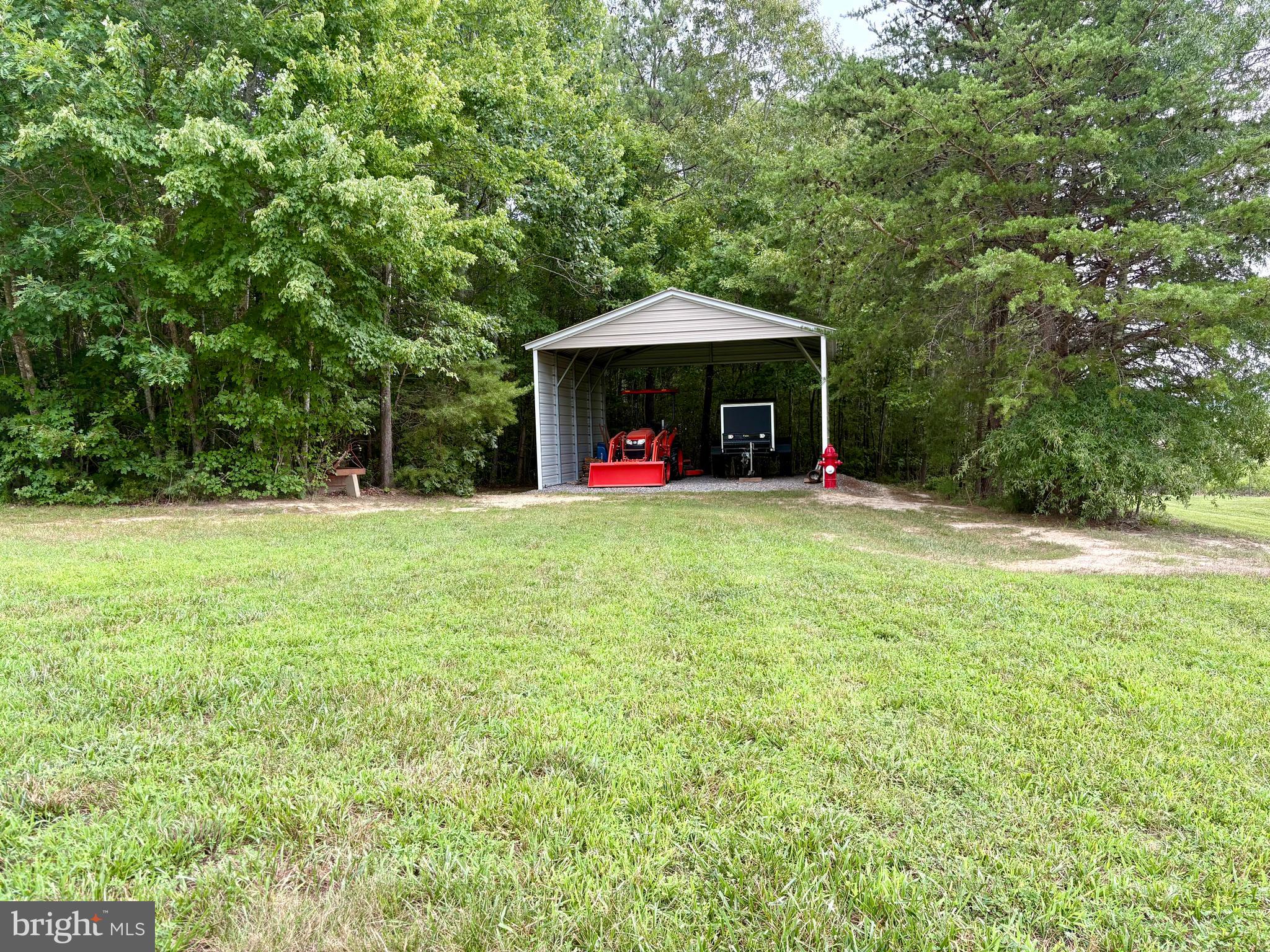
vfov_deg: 53.1
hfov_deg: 67.3
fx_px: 954
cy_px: 476
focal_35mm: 26
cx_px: 635
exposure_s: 1/253
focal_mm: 5.96
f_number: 1.6
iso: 40
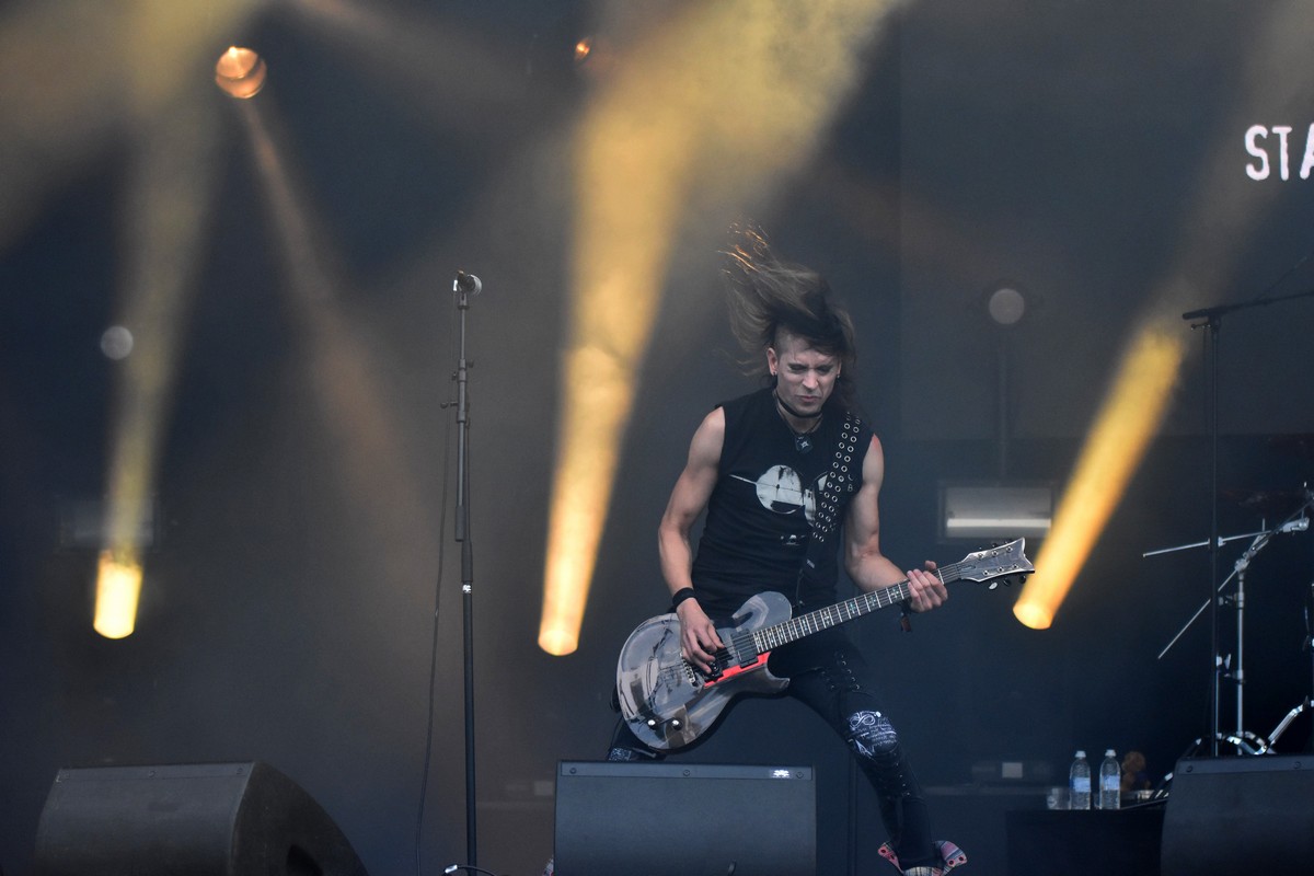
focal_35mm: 105
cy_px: 438
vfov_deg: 13.0
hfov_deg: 19.5
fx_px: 3832
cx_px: 657
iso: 2000
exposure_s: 1/3200
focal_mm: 70
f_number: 2.8
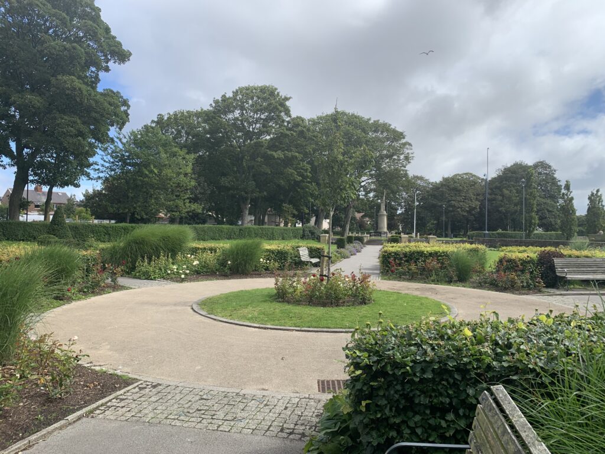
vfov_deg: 53.1
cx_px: 302
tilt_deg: +1.6
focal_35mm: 26
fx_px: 454
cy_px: 227
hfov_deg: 67.3
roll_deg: -1.1
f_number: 1.8
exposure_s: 1/2075
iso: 25
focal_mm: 4.25
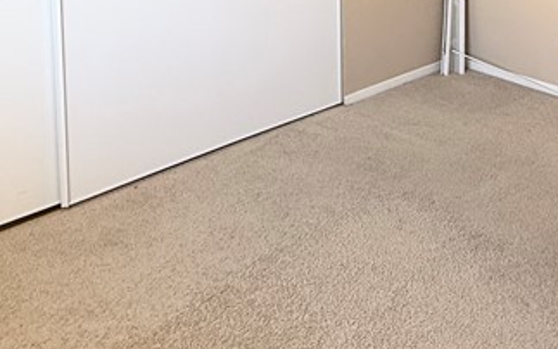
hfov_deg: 41.5
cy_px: -131
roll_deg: +0.7
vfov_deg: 23.5
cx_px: 415
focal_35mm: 47
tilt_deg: -4.5
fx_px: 715
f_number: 2.2
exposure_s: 1/99
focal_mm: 2.22
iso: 80
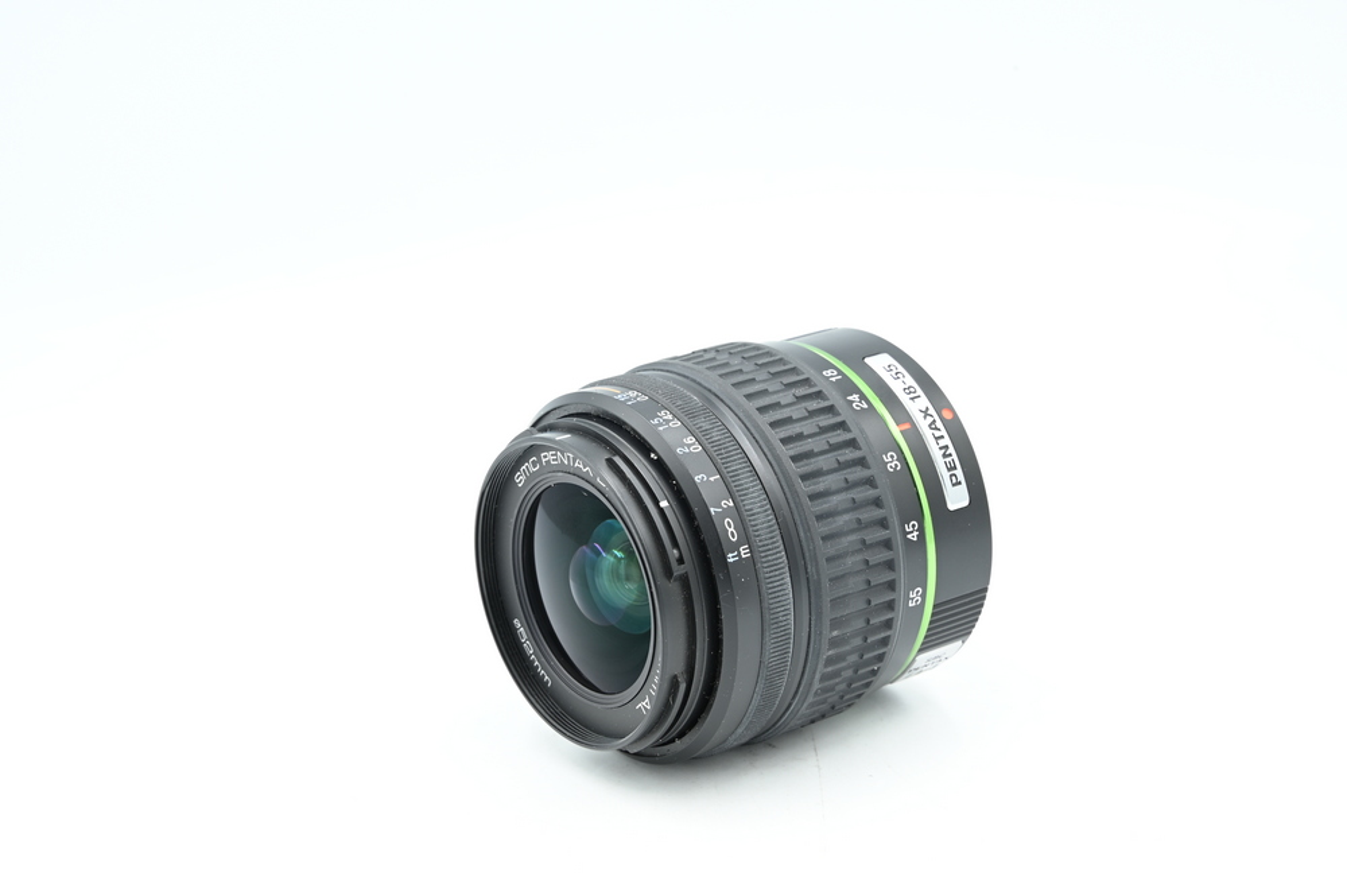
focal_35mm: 75
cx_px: 674
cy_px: 448
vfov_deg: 18.2
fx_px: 2804
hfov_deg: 27.0
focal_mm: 75
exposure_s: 1/13
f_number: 14
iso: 200
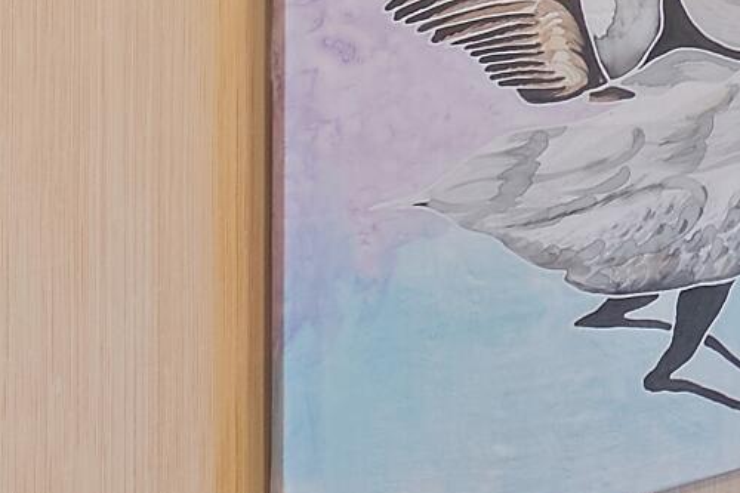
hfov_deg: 14.3
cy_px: -184
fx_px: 1849
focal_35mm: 90
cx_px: 1812
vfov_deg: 14.4
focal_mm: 10
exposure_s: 1/2
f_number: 4.5
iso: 100
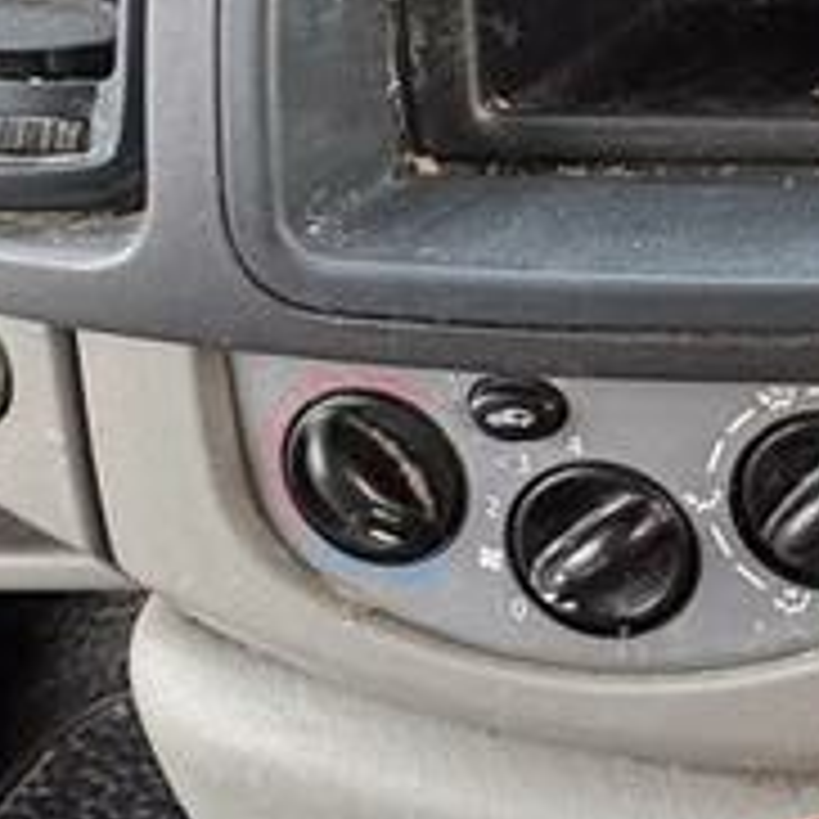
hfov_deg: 22.7
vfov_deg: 26.1
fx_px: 1633
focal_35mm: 61
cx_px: 1242
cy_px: -76
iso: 160
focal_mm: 2.22
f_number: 2.2
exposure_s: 1/99
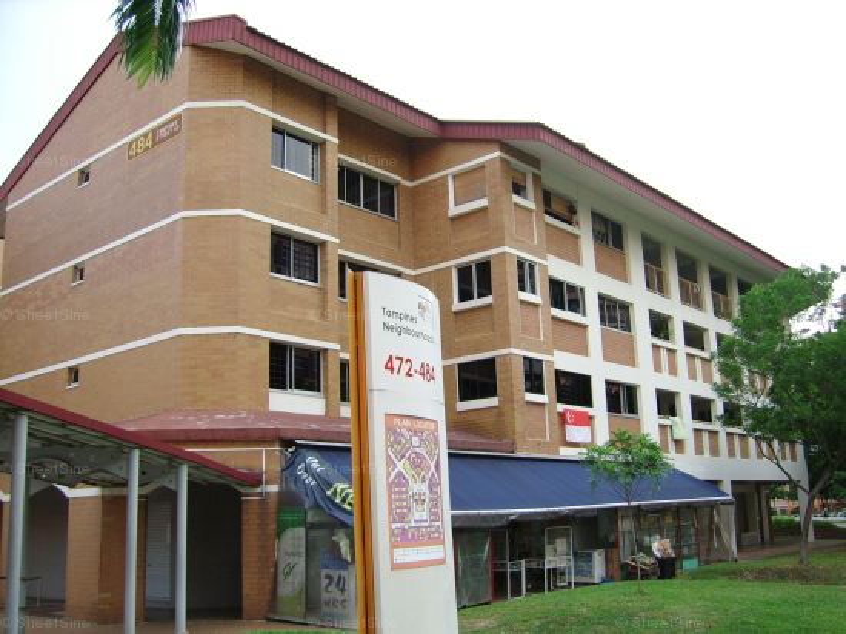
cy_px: 317
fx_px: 855
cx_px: 423
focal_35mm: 35
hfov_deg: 52.6
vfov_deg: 40.7
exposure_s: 1/92
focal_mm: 5.95
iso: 100
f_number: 2.8
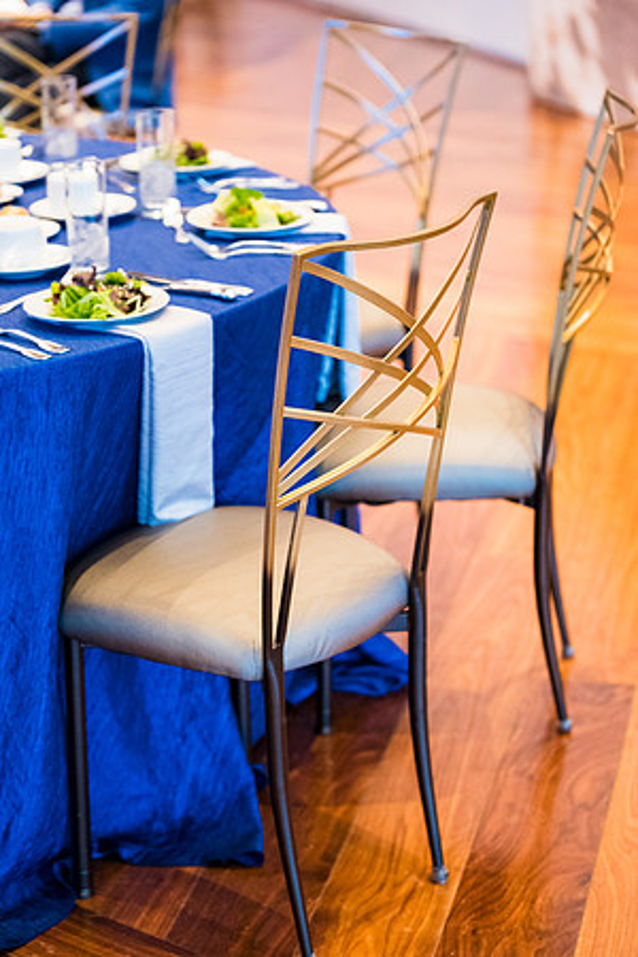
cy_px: 478
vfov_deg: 23.6
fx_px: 2286
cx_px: 319
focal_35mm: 86
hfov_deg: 15.9
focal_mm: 86
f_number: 2.8
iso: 6400
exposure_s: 1/100
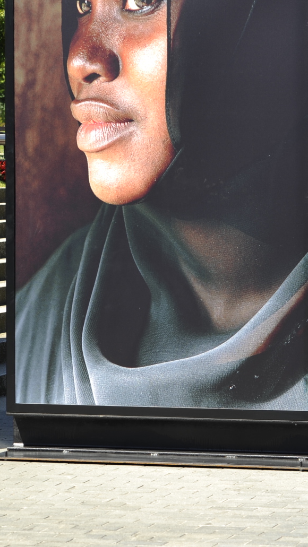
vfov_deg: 13.3
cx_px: 224
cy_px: 267
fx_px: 2352
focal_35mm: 162
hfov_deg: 7.5
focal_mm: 75
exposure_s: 1/250
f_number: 5.6
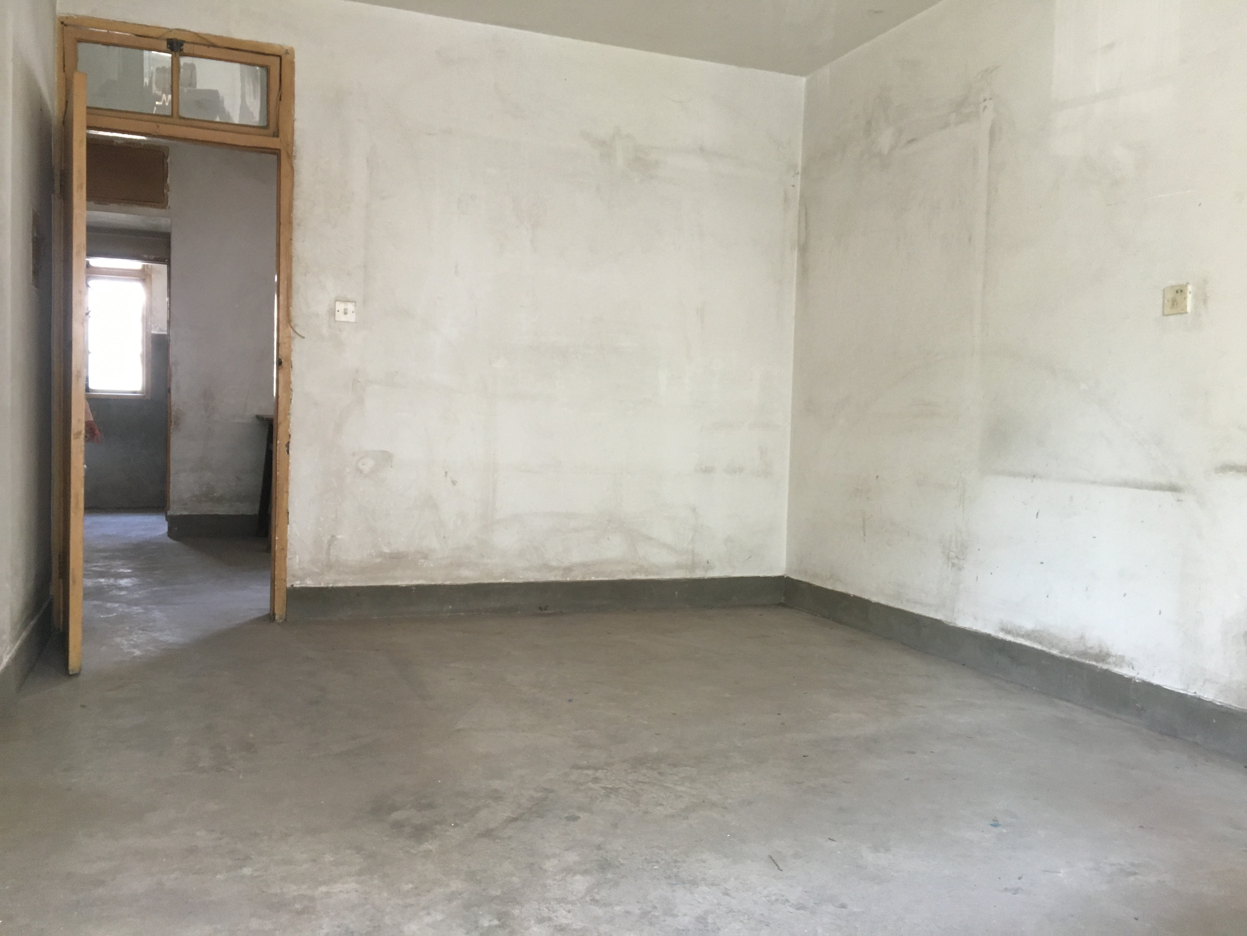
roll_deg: -2.2
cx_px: 624
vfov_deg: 48.2
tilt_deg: -3.3
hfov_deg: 61.7
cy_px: 468
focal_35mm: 29
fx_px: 1045
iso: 160
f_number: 2.2
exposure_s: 1/33
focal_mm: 4.15
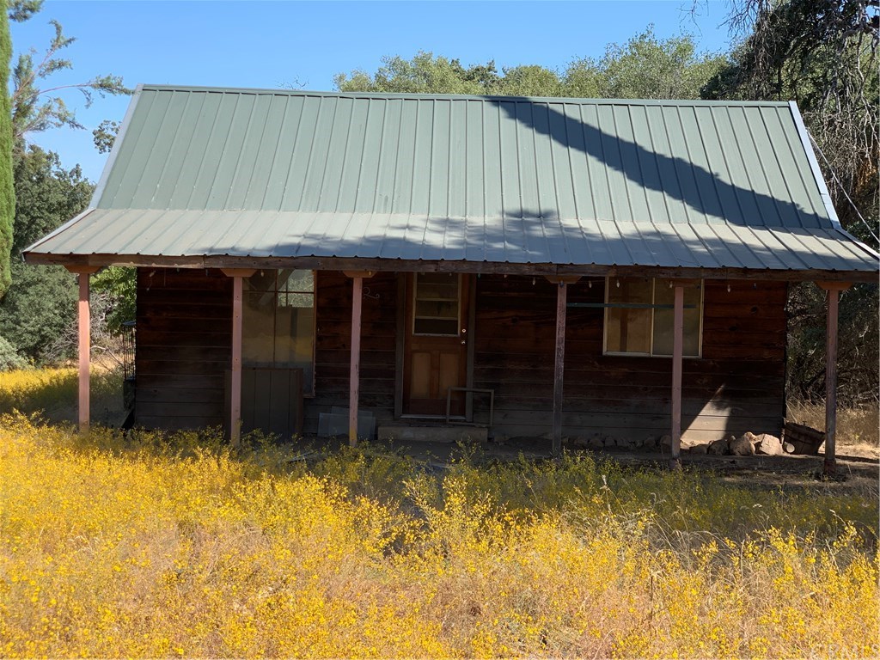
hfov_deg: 36.8
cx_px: 440
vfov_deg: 28.0
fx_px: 1322
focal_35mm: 52
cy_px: 330
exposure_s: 1/558
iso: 16
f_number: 2.4
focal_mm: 6
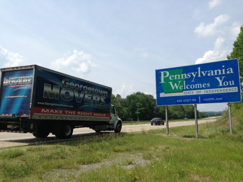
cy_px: 91
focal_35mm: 33
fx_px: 232
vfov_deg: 42.9
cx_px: 122
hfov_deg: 55.4
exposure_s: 1/1695
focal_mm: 4.13
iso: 50
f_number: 2.4
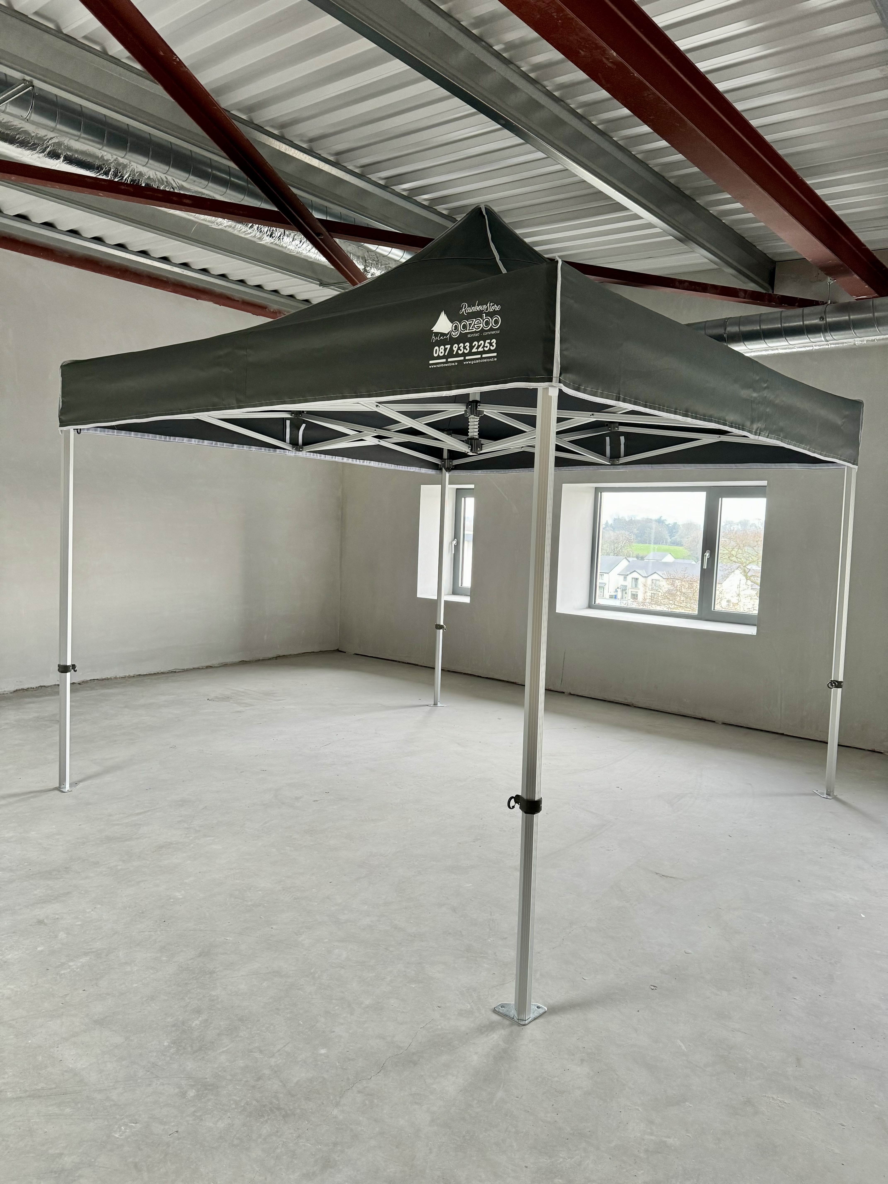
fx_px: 821
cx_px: 444
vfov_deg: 71.6
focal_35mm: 24
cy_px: 592
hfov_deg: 56.8
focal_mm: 6.86
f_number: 1.78
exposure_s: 1/100
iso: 160
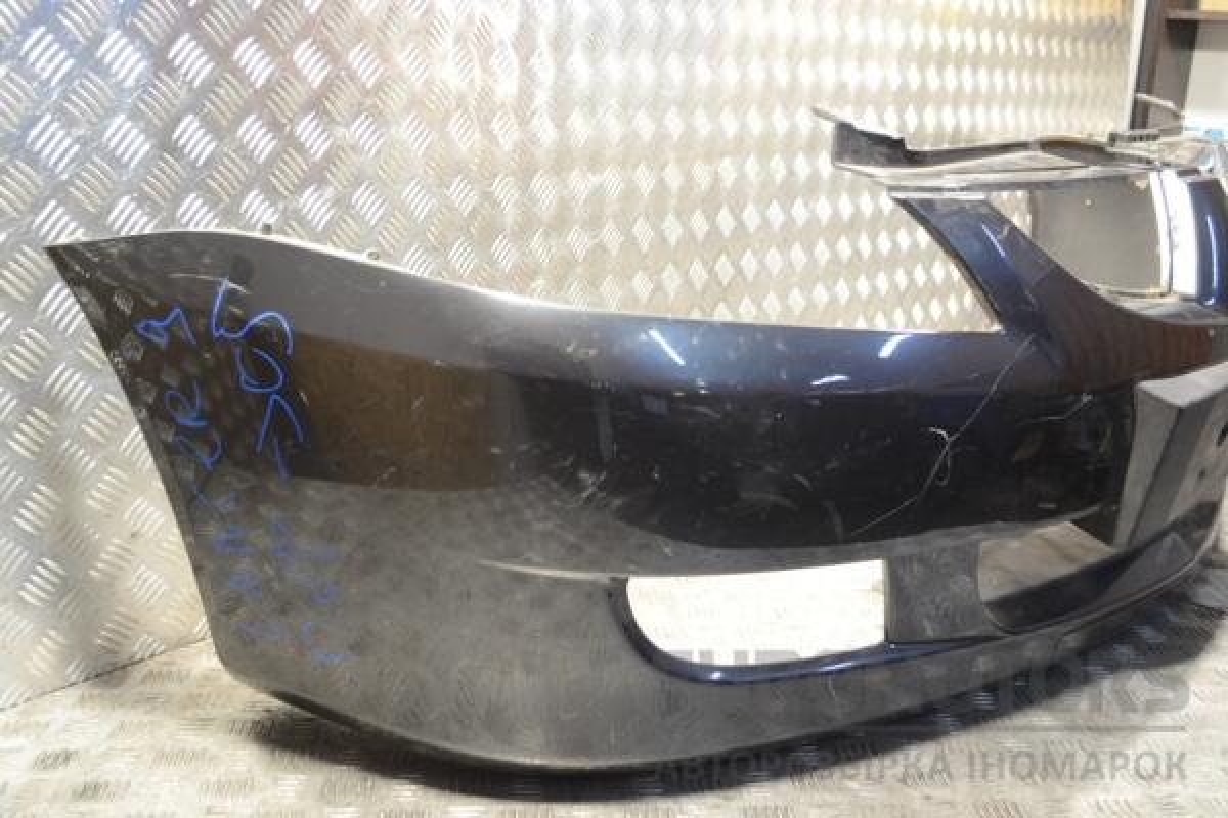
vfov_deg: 34.2
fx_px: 1330
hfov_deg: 49.6
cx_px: 614
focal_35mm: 39
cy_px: 409
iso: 500
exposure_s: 1/30
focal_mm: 26
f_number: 4.2
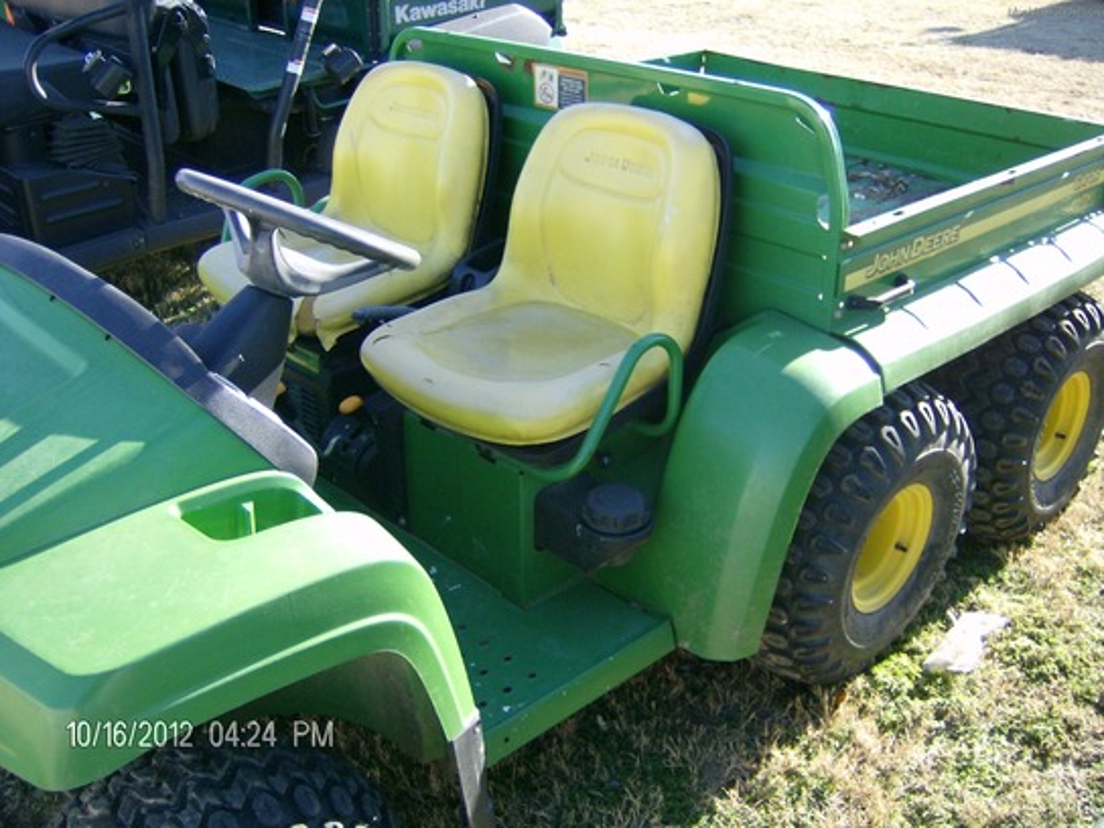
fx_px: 1148
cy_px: 414
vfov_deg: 39.7
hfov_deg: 51.4
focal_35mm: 36
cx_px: 552
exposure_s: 1/242
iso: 100
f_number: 2.8
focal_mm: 6
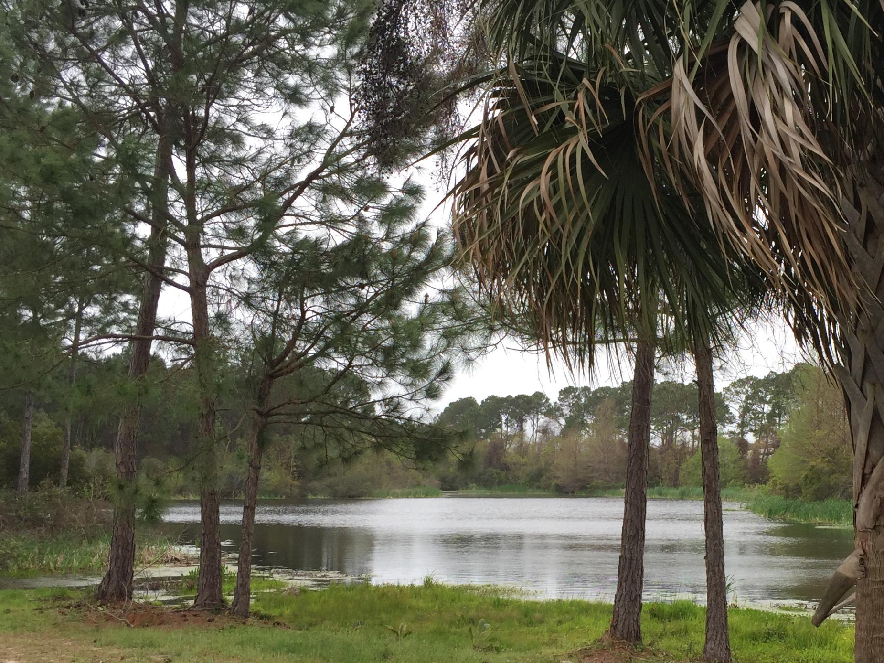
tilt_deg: +0.0
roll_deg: -1.1
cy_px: 466
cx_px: 621
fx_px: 1200
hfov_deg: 39.7
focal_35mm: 47
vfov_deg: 30.5
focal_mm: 4.15
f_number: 2.2
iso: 32
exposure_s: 1/380
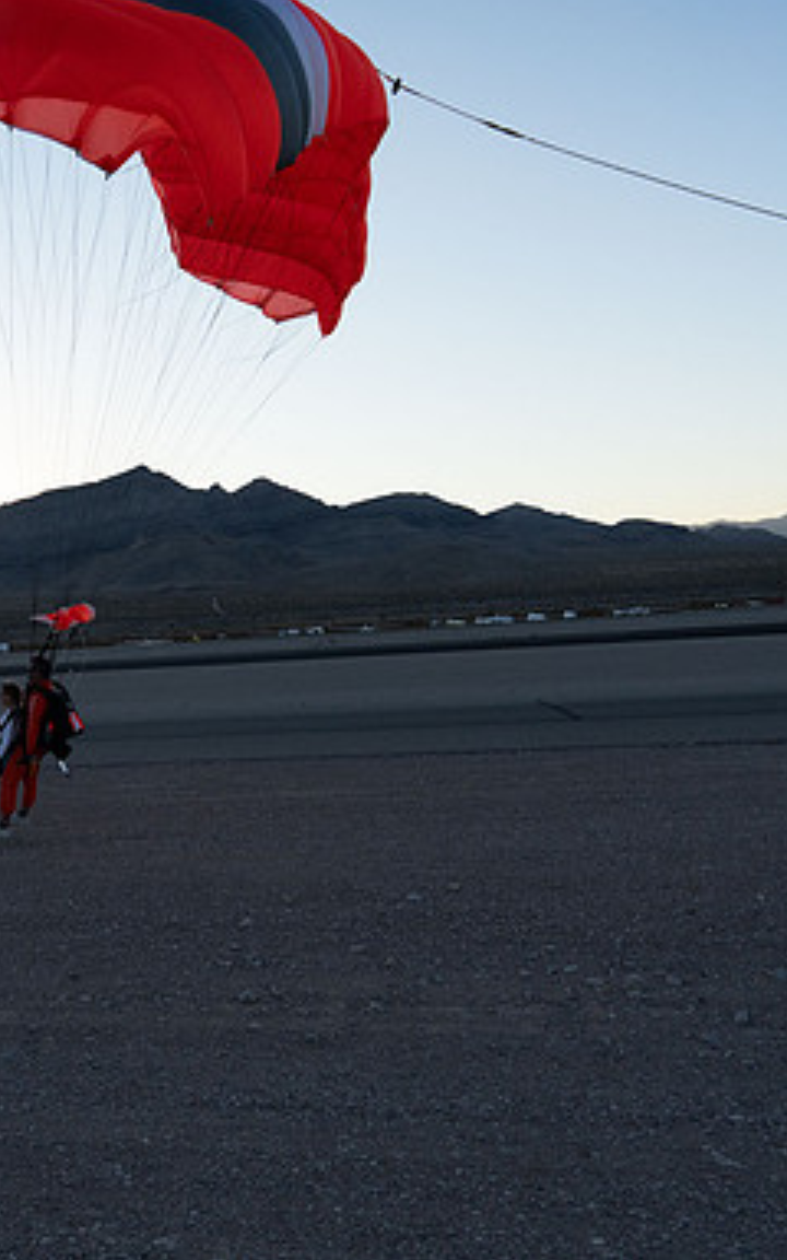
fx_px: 1270
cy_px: 628
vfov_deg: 52.7
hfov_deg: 32.7
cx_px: 75
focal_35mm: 37
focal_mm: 24
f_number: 6.3
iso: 1250
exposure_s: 1/2000
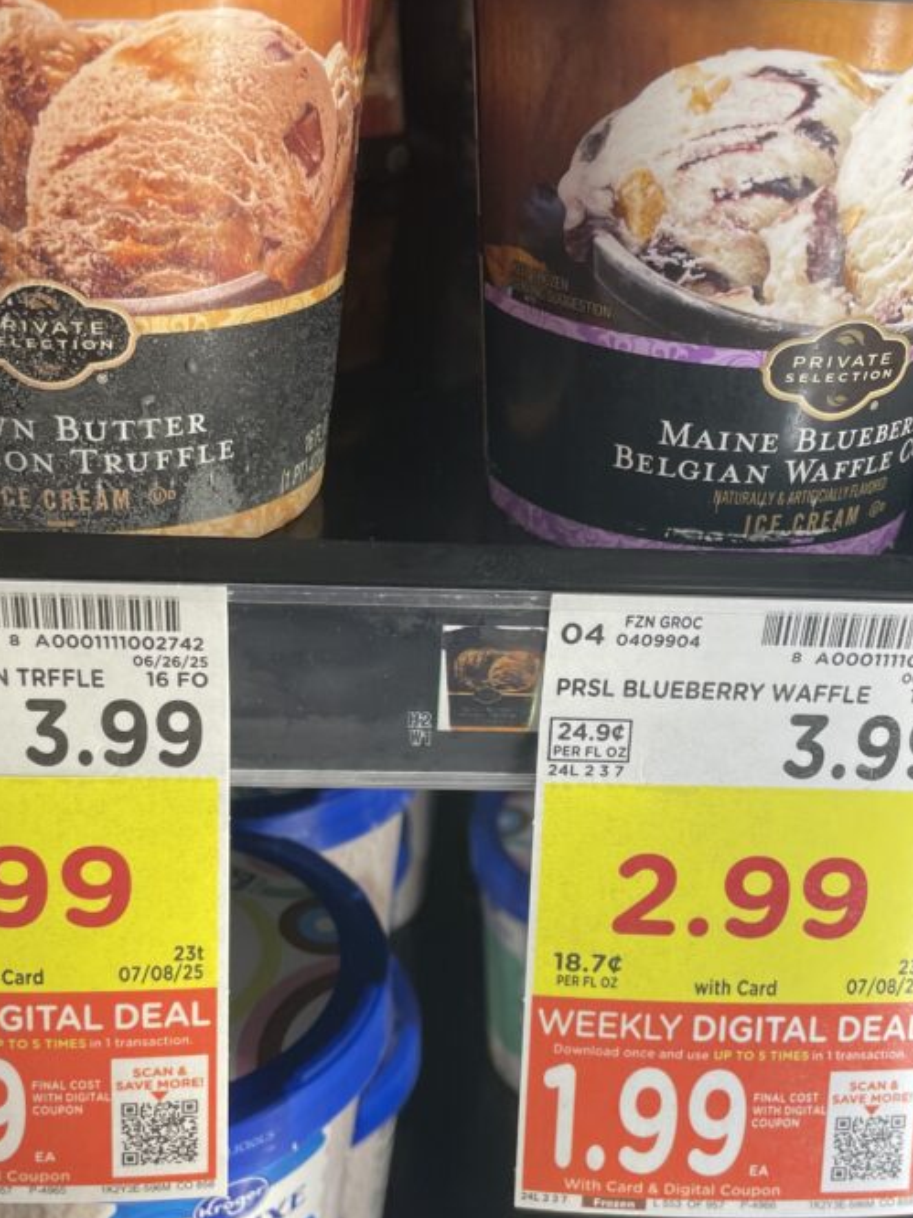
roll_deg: -2.5
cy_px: 607
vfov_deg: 46.8
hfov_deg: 35.9
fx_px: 1408
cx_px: 428
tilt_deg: -25.3
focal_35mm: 40
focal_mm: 4.2
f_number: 1.6
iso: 50
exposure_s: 1/120
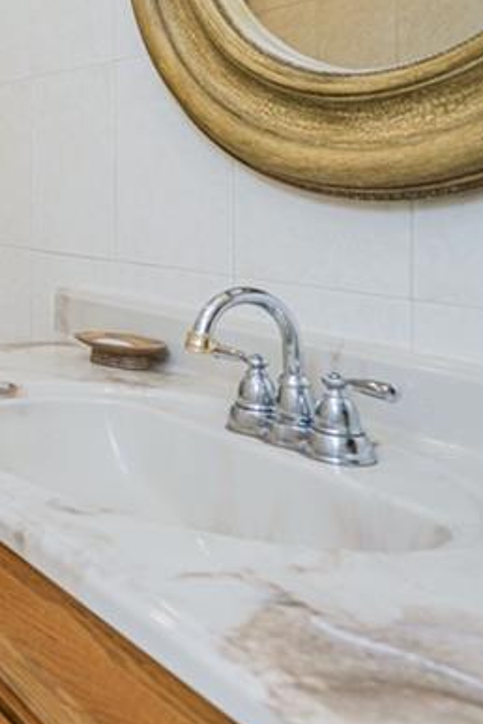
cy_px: 183
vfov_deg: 42.3
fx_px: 906
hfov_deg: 21.9
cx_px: -329
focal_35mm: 45
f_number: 4.5
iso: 100
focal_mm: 17
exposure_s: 1/40
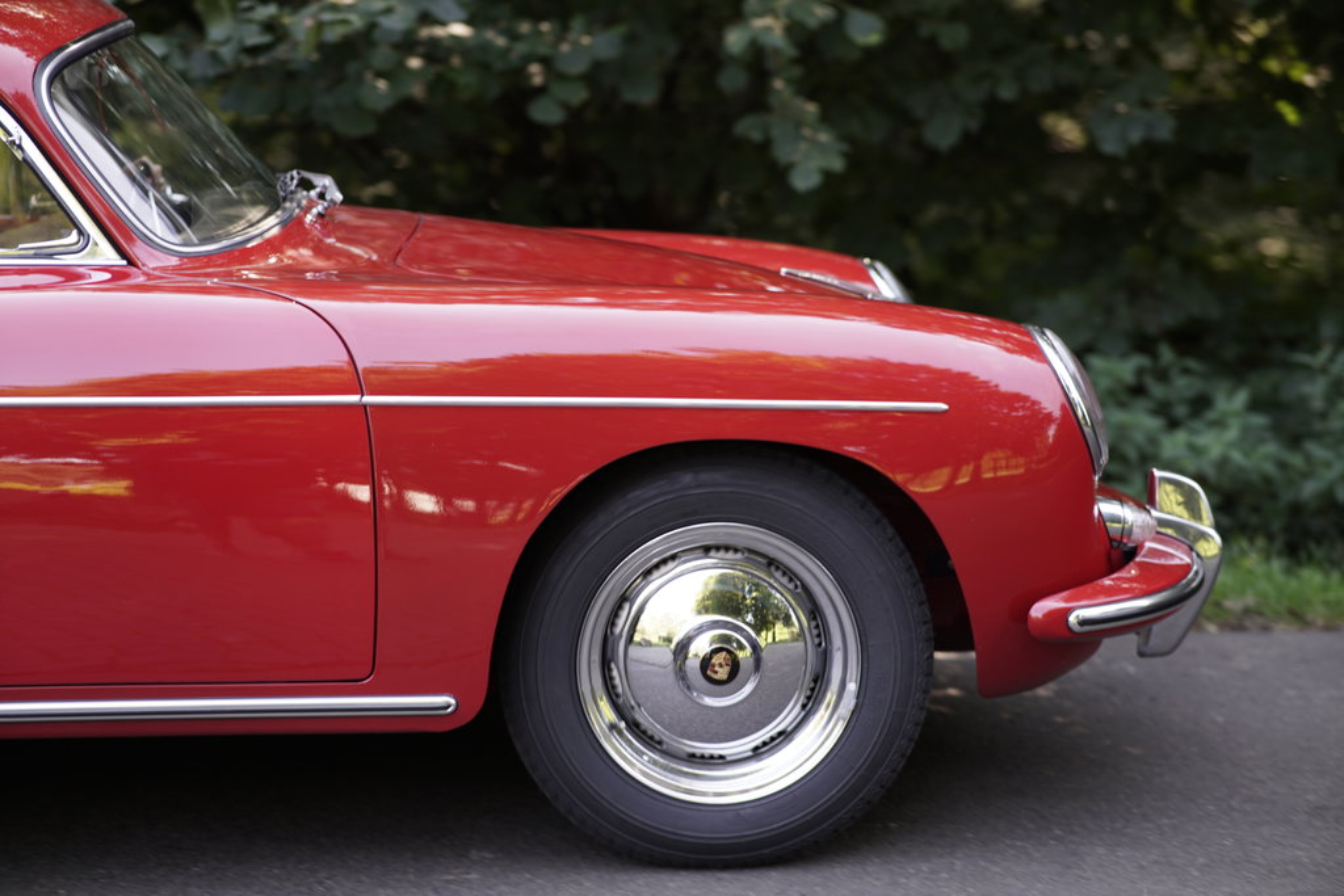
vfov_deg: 16.1
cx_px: 672
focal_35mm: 85
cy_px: 448
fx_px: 3174
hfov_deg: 23.9
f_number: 2.2
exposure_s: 1/100
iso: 200
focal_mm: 85
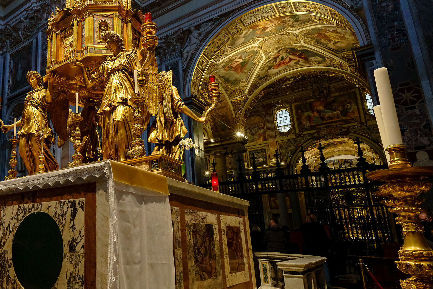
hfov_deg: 64.7
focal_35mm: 25
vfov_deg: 51.3
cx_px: 82
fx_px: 301
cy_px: 150
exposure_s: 1/30
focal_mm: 14
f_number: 7.1
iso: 3200
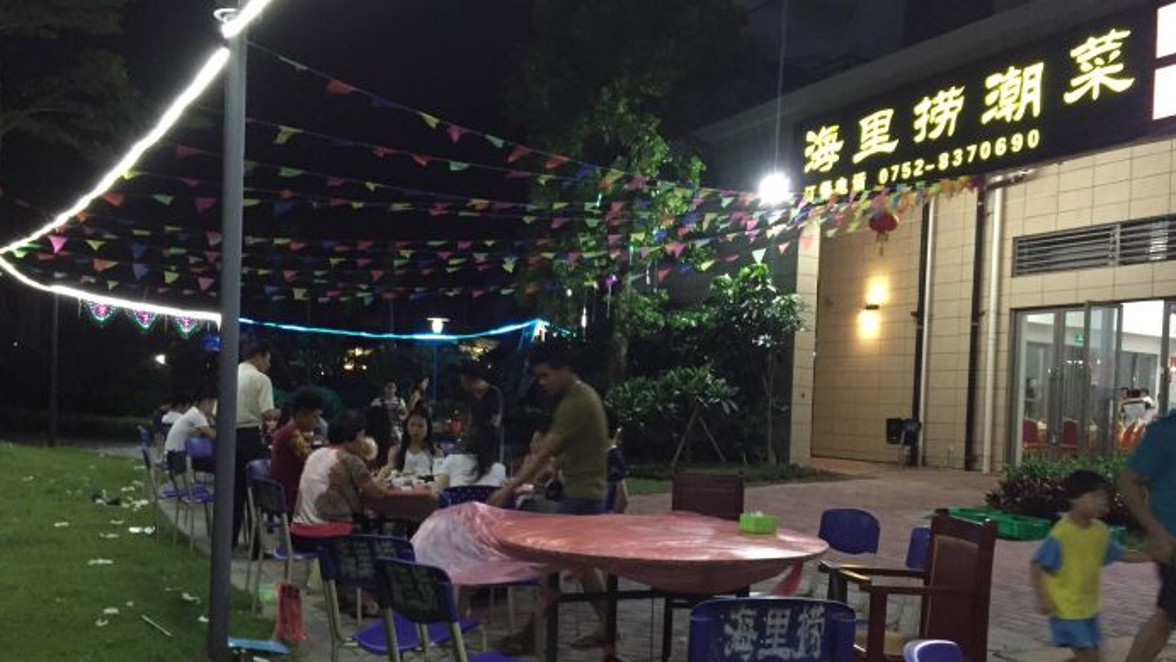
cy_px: 431
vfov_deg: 36.4
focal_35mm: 32
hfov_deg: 61.0
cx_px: 594
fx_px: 998
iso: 250
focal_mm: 4.15
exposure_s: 1/17
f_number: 2.2
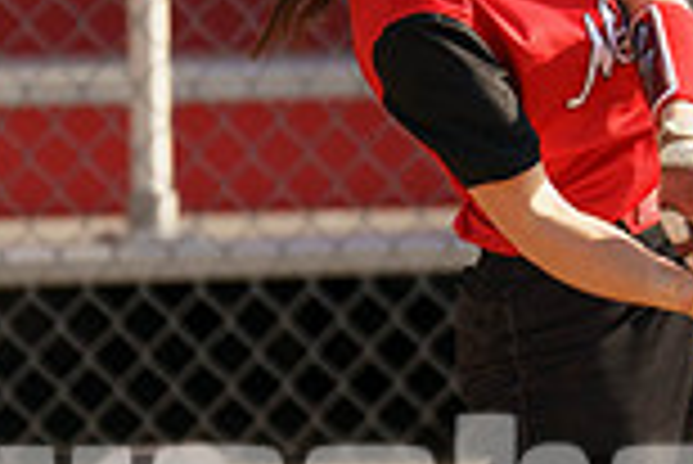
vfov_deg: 1.1
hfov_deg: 1.6
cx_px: 526
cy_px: 27
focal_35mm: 1308
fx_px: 25202
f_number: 2.8
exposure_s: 1/3200
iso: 320
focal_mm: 200
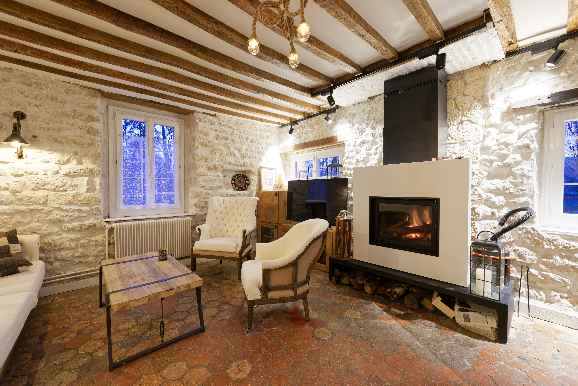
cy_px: 193
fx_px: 225
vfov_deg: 81.3
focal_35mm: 14
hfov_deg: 104.2
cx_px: 289
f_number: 8
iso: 100
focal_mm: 14
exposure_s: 1
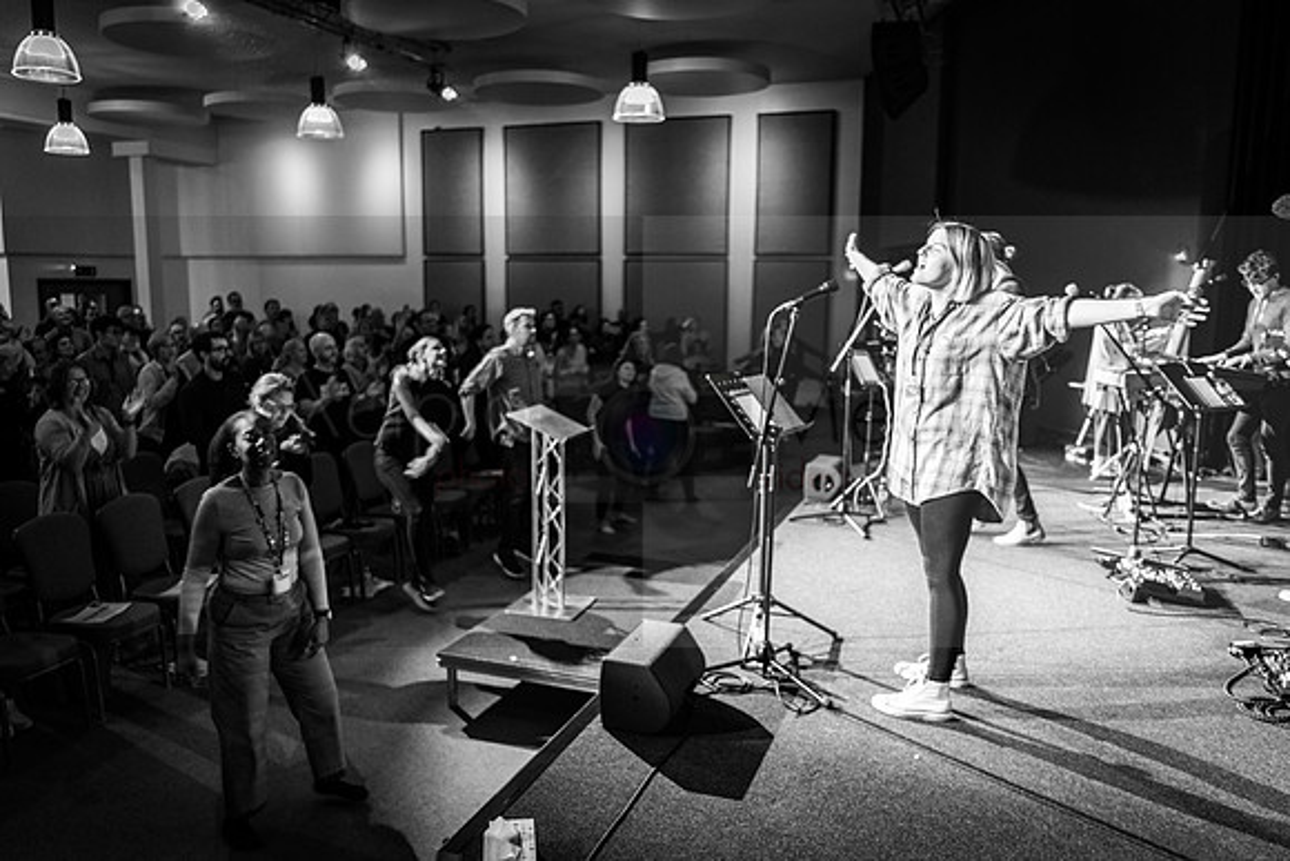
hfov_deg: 65.5
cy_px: 430
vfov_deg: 46.4
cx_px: 645
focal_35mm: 28
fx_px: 1004
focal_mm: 28
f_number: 2
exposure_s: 1/30
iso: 640
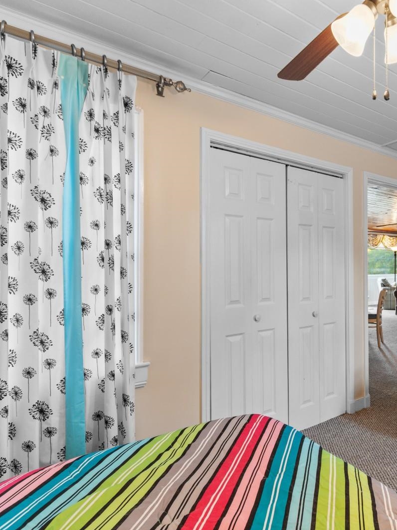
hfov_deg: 56.7
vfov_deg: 76.4
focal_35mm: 22
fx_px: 337
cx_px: 316
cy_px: 265
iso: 100
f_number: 4.5
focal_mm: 10
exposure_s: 1/10
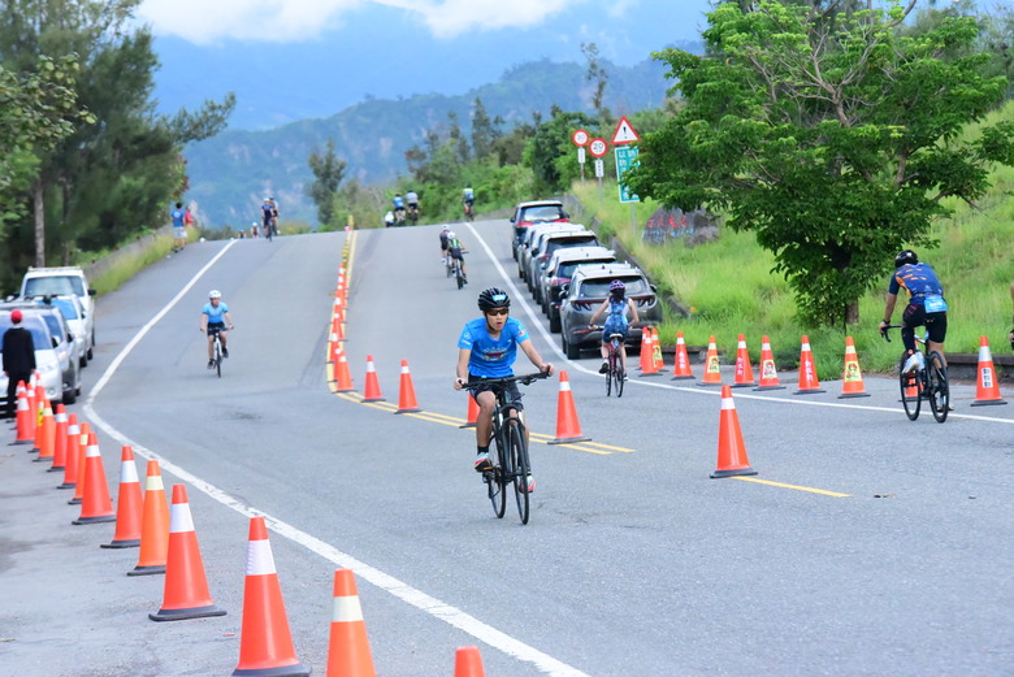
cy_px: 338
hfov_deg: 13.2
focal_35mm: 155
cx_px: 507
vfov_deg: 8.9
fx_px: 4368
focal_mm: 155
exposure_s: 1/4000
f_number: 9
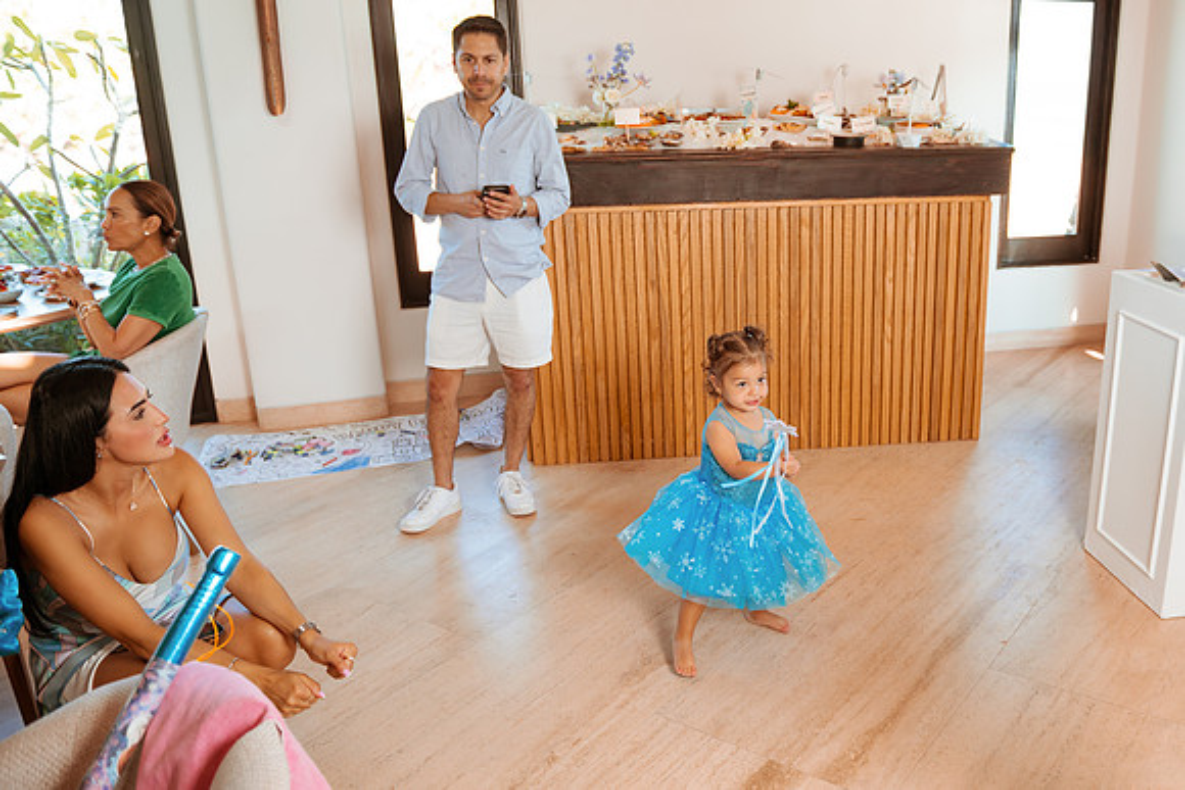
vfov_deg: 43.5
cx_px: 735
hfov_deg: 61.0
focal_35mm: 30
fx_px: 990
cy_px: 399
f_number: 3.5
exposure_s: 1/200
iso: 500
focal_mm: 24
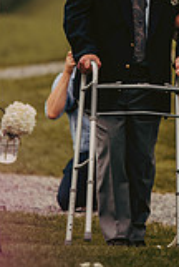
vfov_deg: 3.7
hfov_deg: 2.5
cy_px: 61
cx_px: 192
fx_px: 4144
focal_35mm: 558
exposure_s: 1/1600
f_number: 2.8
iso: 200
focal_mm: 200
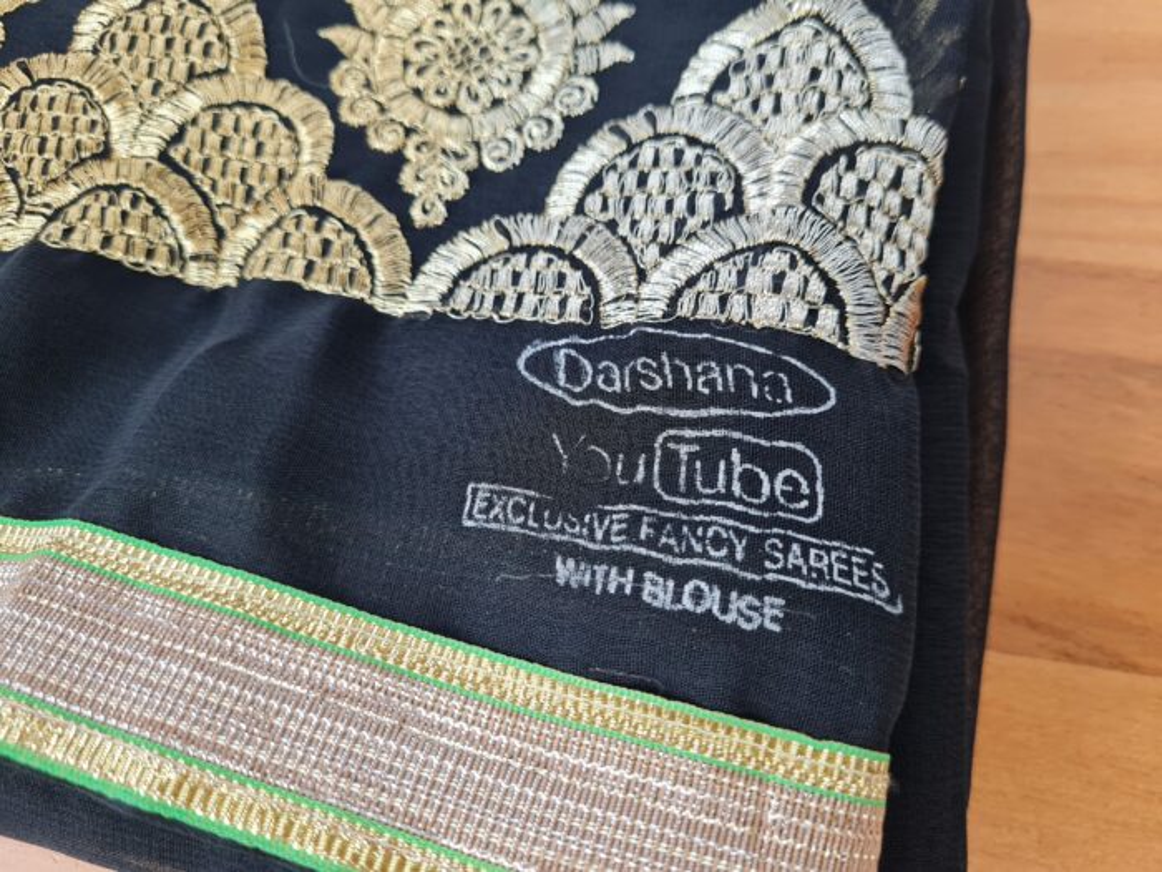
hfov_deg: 67.3
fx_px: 873
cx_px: 581
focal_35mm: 26
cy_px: 436
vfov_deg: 53.1
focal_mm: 5.4
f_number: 1.8
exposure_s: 1/120
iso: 160
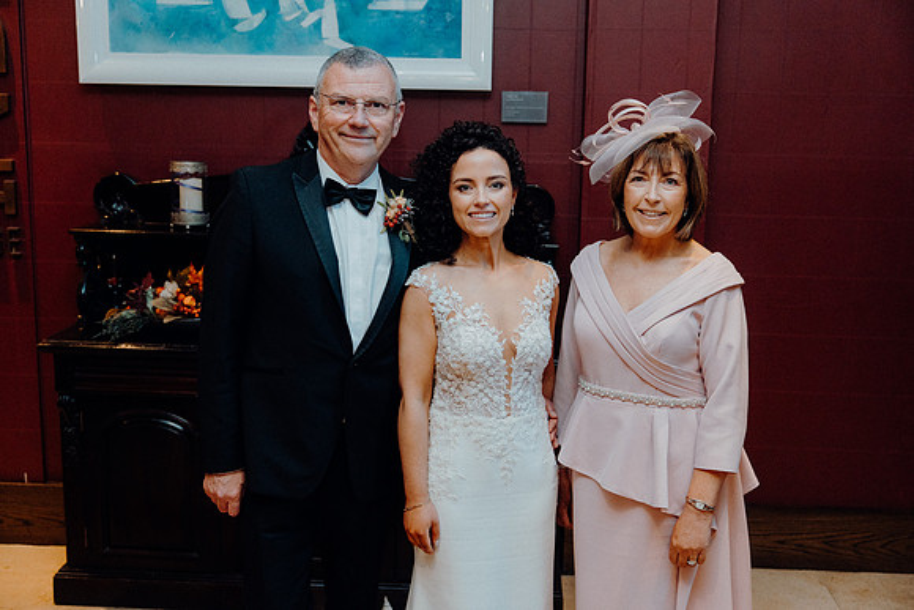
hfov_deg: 46.4
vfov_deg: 31.9
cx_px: 457
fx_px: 1067
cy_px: 305
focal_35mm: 42
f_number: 3.5
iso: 3200
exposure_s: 1/125
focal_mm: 42
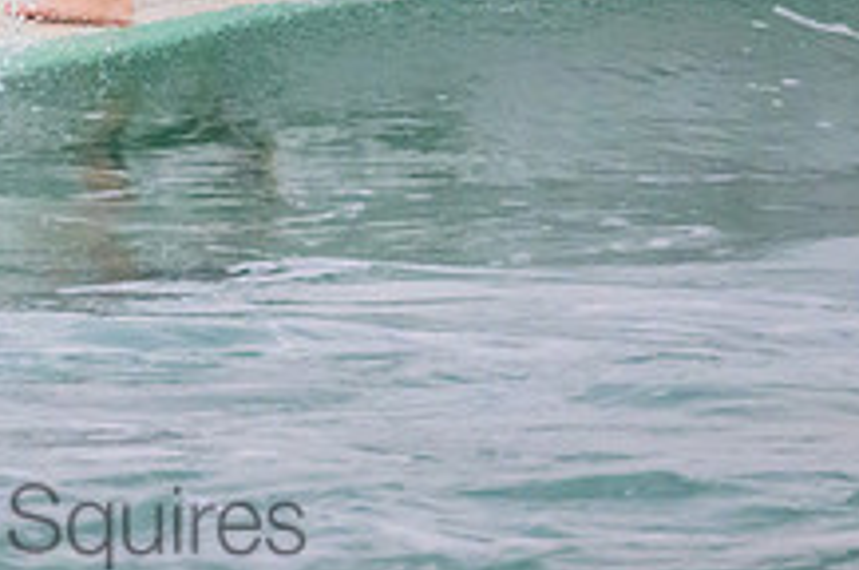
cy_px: -137
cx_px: 0
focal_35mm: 2143
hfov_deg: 1.0
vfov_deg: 0.6
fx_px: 51058
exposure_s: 1/1250
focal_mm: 800
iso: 10000
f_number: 11
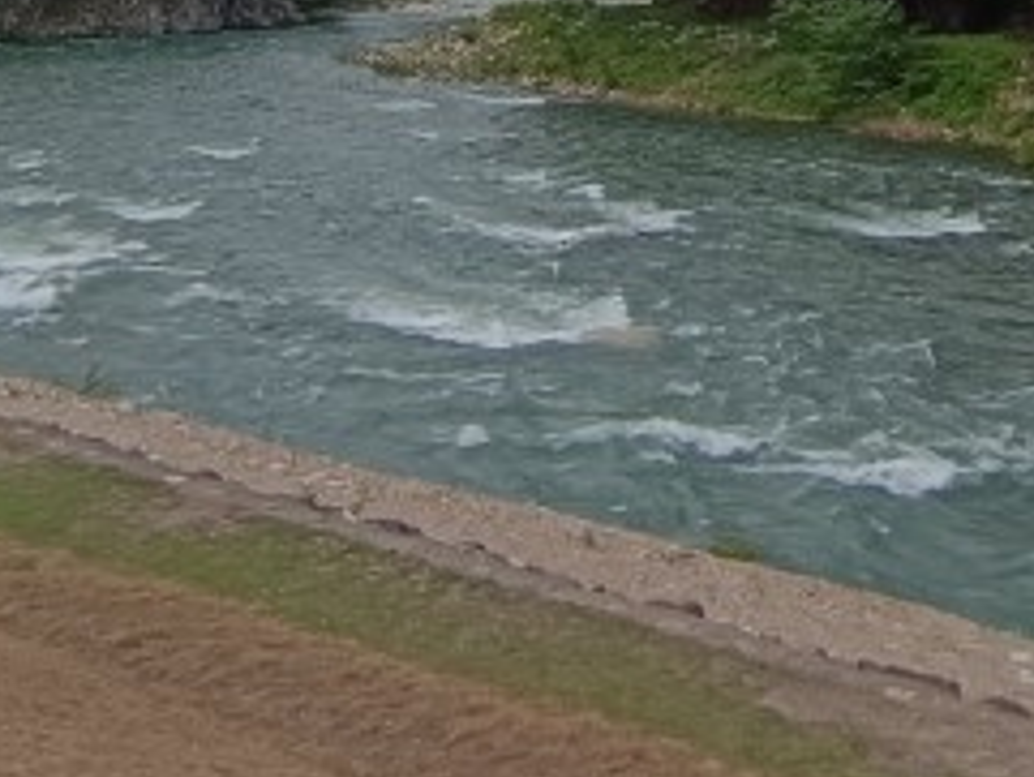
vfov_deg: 18.0
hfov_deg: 27.9
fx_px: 2032
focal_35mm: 68
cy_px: -549
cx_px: 832
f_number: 2.2
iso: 50
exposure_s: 1/1431
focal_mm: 1.66
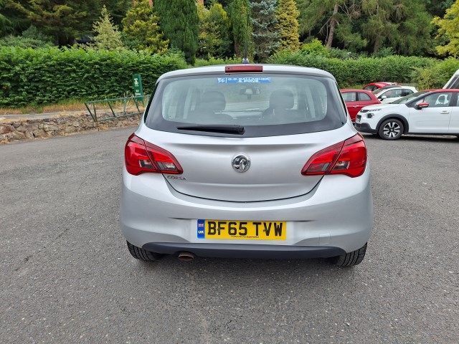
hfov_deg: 73.9
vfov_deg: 58.9
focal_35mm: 23
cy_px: 172
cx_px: 230
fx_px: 305
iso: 40
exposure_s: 1/508
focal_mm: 5.54
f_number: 1.8
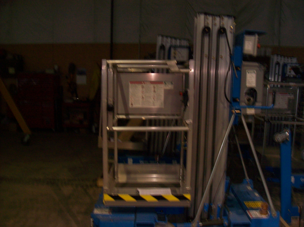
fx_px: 316
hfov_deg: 51.4
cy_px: 114
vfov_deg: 39.6
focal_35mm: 36
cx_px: 152
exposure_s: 1/64
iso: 200
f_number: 2.7
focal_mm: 6
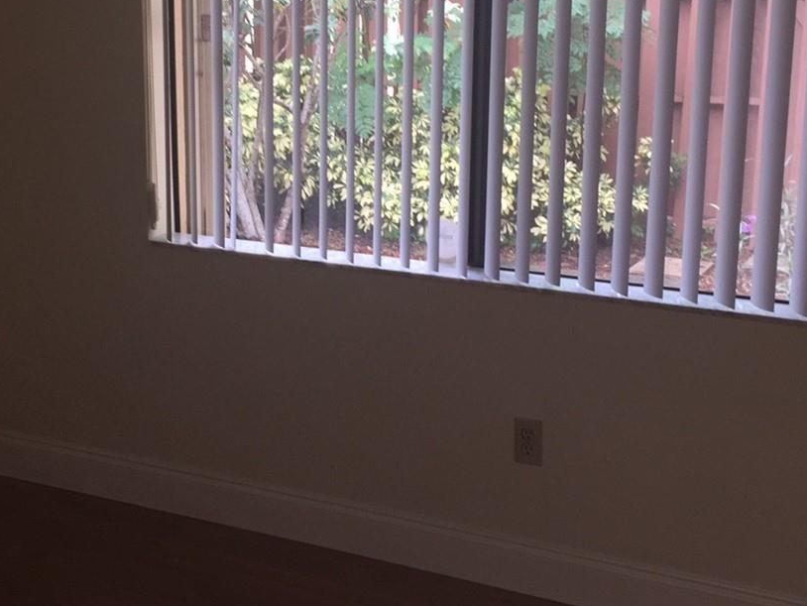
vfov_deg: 25.6
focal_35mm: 57
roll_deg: +0.0
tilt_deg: -11.2
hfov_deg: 33.7
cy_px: 239
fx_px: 1329
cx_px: 345
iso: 32
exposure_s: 1/38
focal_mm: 4.15
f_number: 2.2
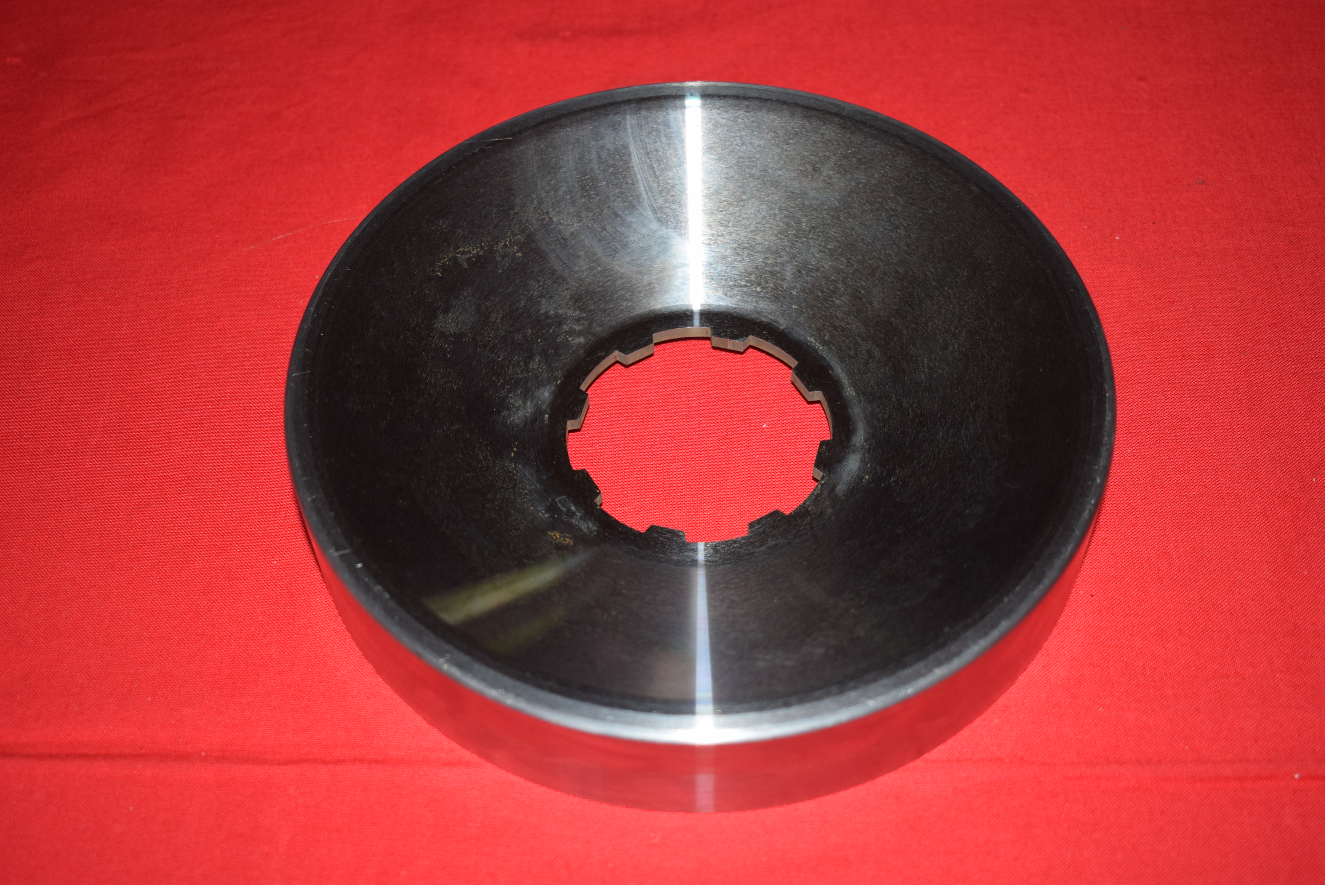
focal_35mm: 48
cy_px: 442
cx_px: 662
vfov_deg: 28.1
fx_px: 1768
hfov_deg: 41.1
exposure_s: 1/200
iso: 400
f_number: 5
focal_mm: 32
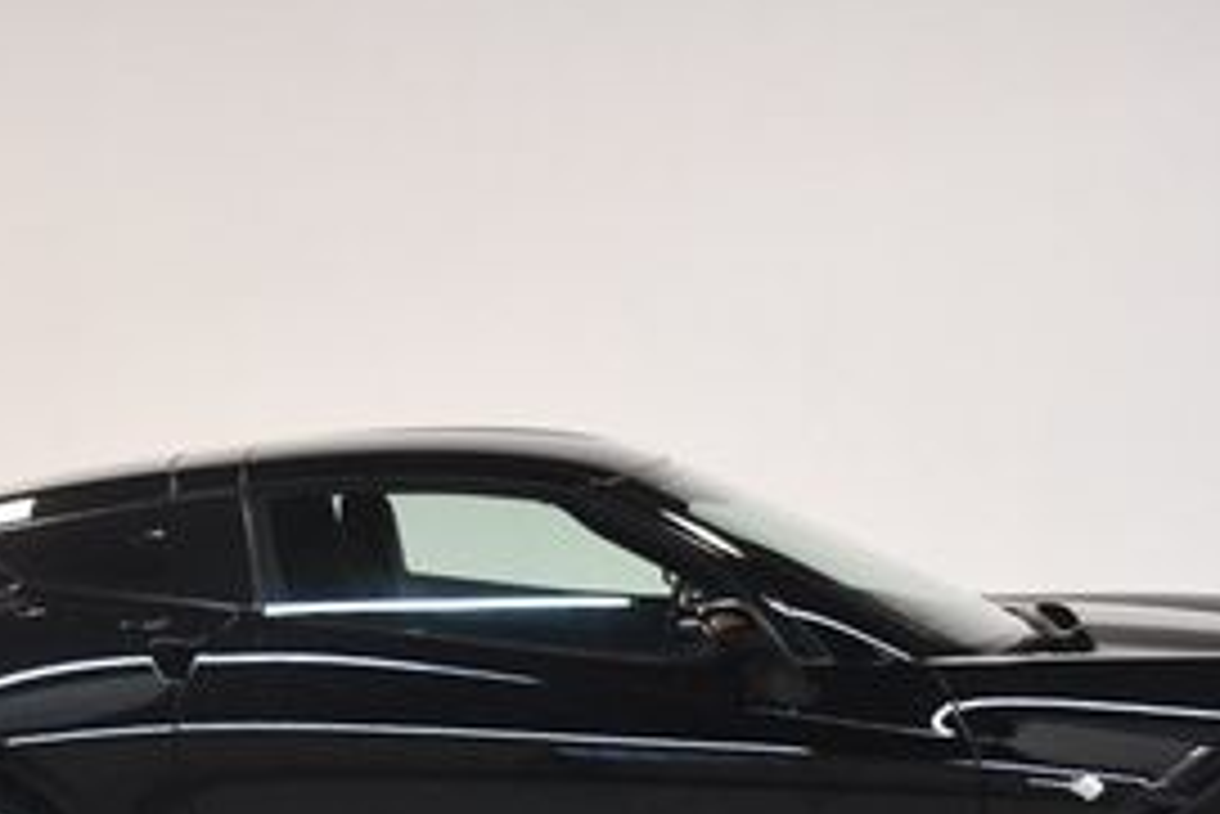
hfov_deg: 22.1
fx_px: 3119
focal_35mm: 92
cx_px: 621
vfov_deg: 14.7
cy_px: 787
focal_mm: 26
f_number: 3.8
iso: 2000
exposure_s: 1/125
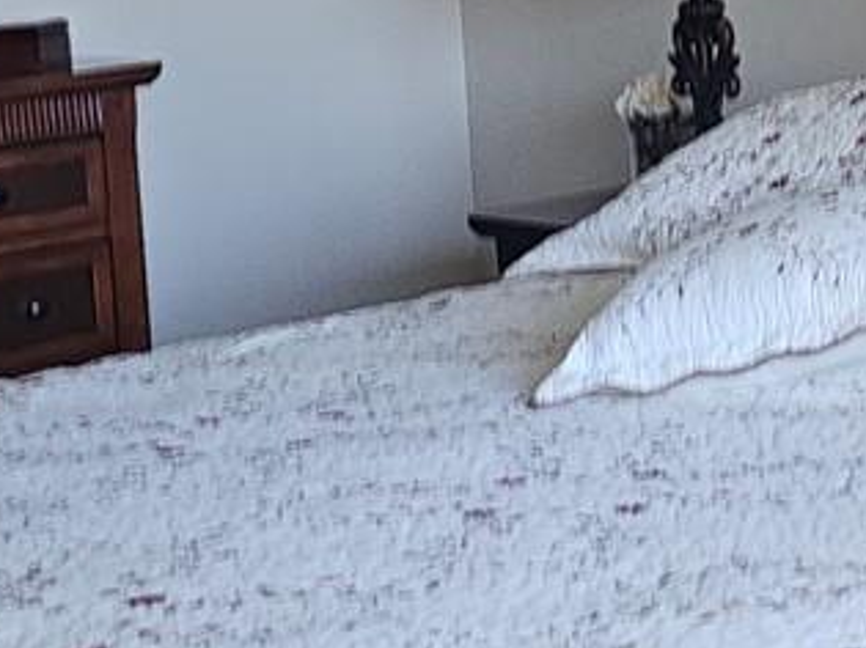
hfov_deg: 16.2
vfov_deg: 12.5
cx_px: 1014
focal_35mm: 117
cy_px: -49
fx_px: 2926
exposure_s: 1/60
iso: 100
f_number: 1.7
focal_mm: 6.3
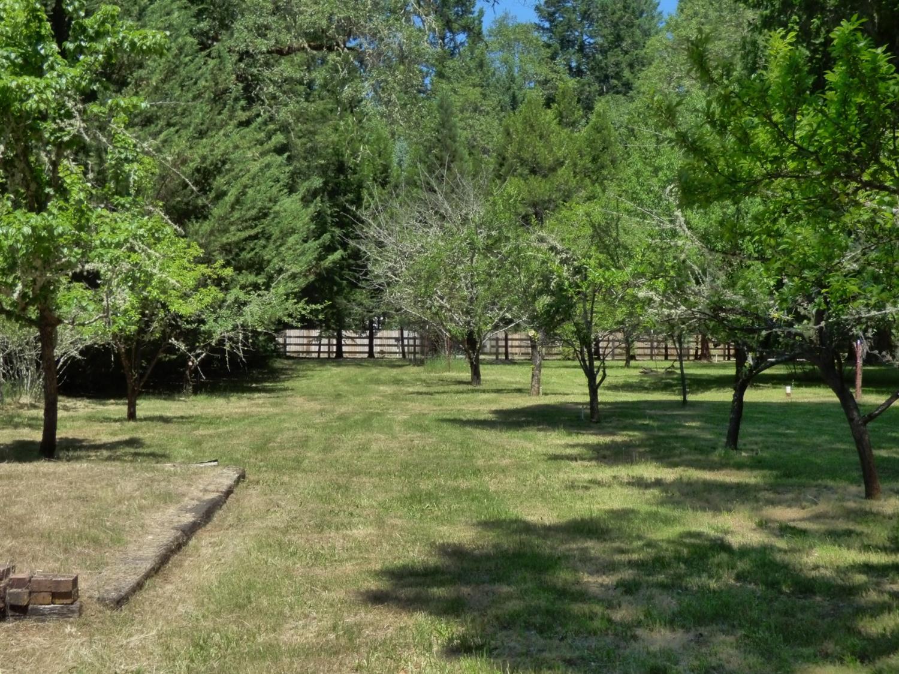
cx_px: 450
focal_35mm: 55
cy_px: 337
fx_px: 1428
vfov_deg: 26.5
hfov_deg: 34.9
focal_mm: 9.92
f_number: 4
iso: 400
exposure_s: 1/800
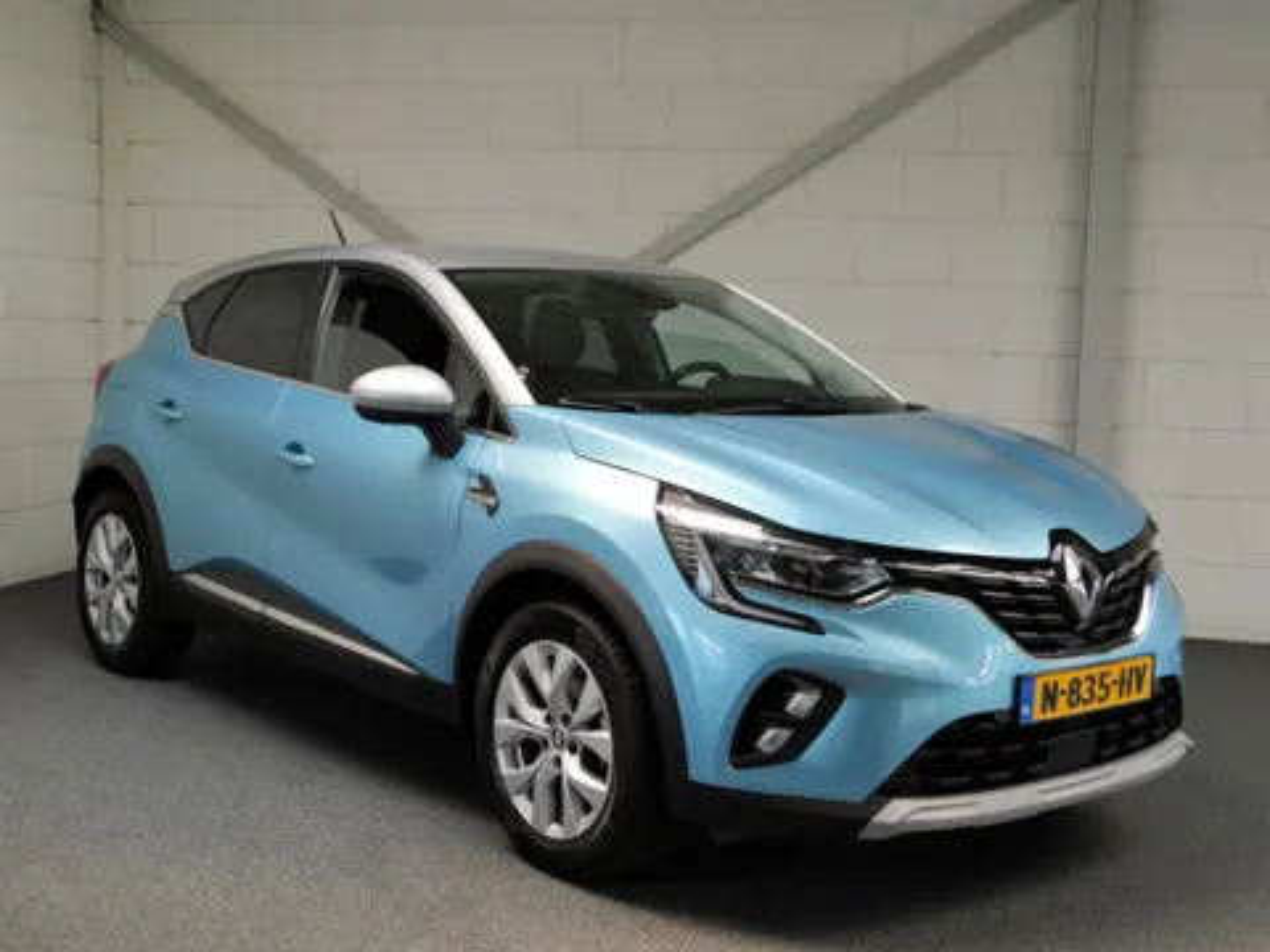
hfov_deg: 41.2
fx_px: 1688
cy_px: 476
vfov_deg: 31.5
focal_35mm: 46
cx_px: 635
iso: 100
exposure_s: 1/125
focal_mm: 20.8
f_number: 2.6
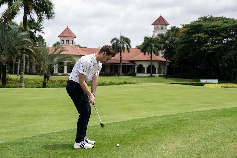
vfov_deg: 19.5
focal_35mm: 70
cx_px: 118
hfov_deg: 28.8
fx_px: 461
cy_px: 79
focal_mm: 70
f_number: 5
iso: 110
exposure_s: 1/400
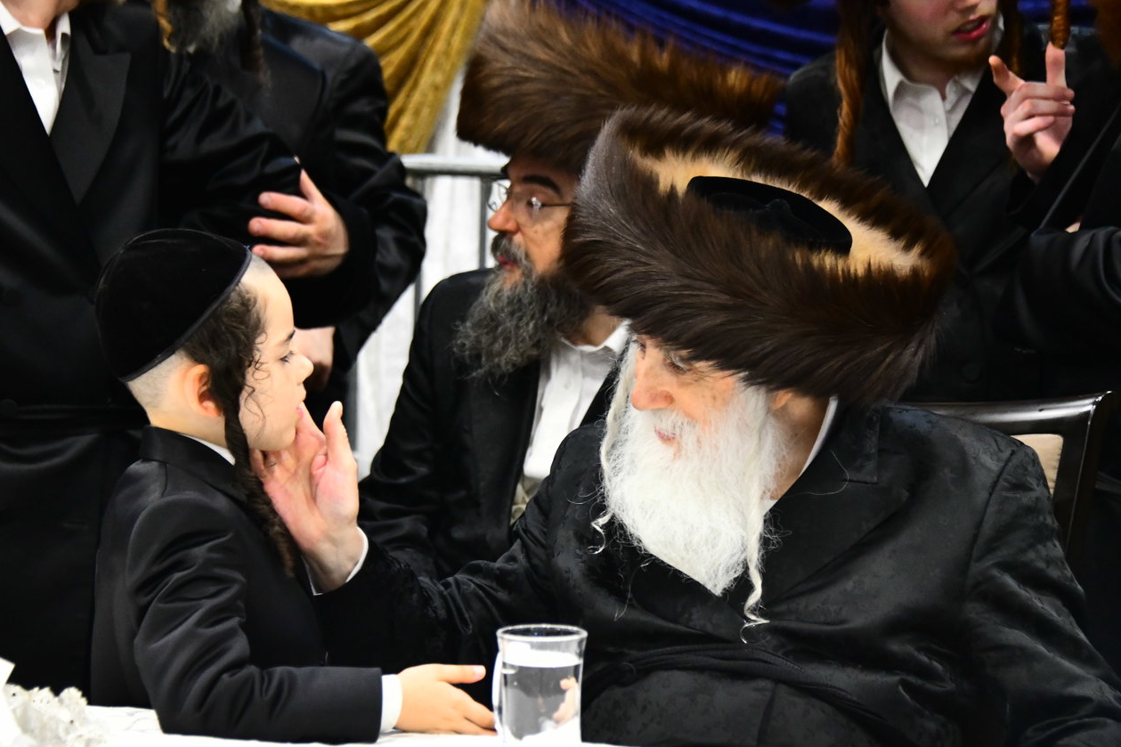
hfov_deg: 15.9
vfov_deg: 10.6
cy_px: 398
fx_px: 4016
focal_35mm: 129
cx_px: 549
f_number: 5.6
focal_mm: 116
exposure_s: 1/250
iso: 6400
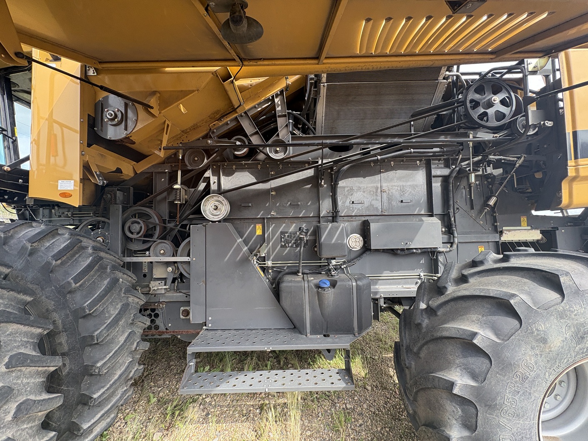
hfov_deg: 102.1
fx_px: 238
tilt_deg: +2.2
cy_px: 220
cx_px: 294
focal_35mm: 14
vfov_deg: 85.7
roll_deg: +0.3
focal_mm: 2.22
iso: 40
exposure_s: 1/99
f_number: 2.2
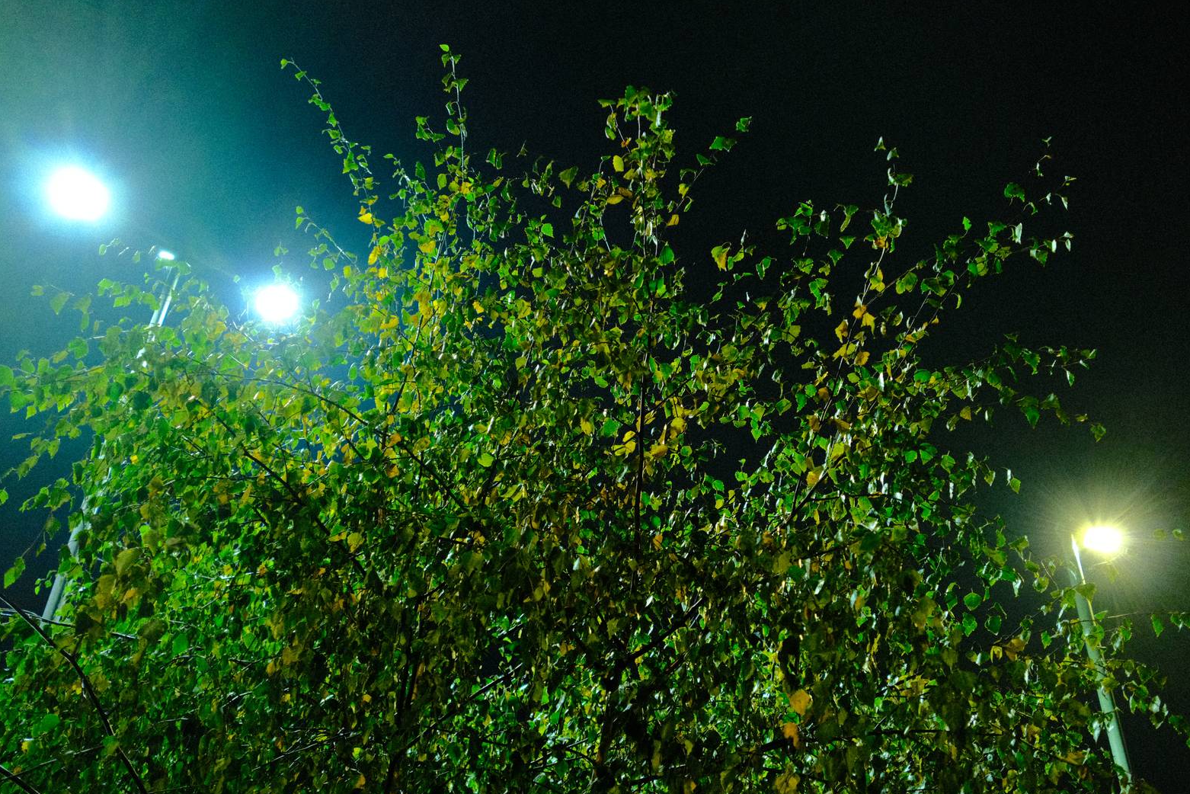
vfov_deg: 31.9
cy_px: 399
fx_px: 1388
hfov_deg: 46.4
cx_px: 594
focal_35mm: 42
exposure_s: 1/20
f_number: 2.8
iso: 6400
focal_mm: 27
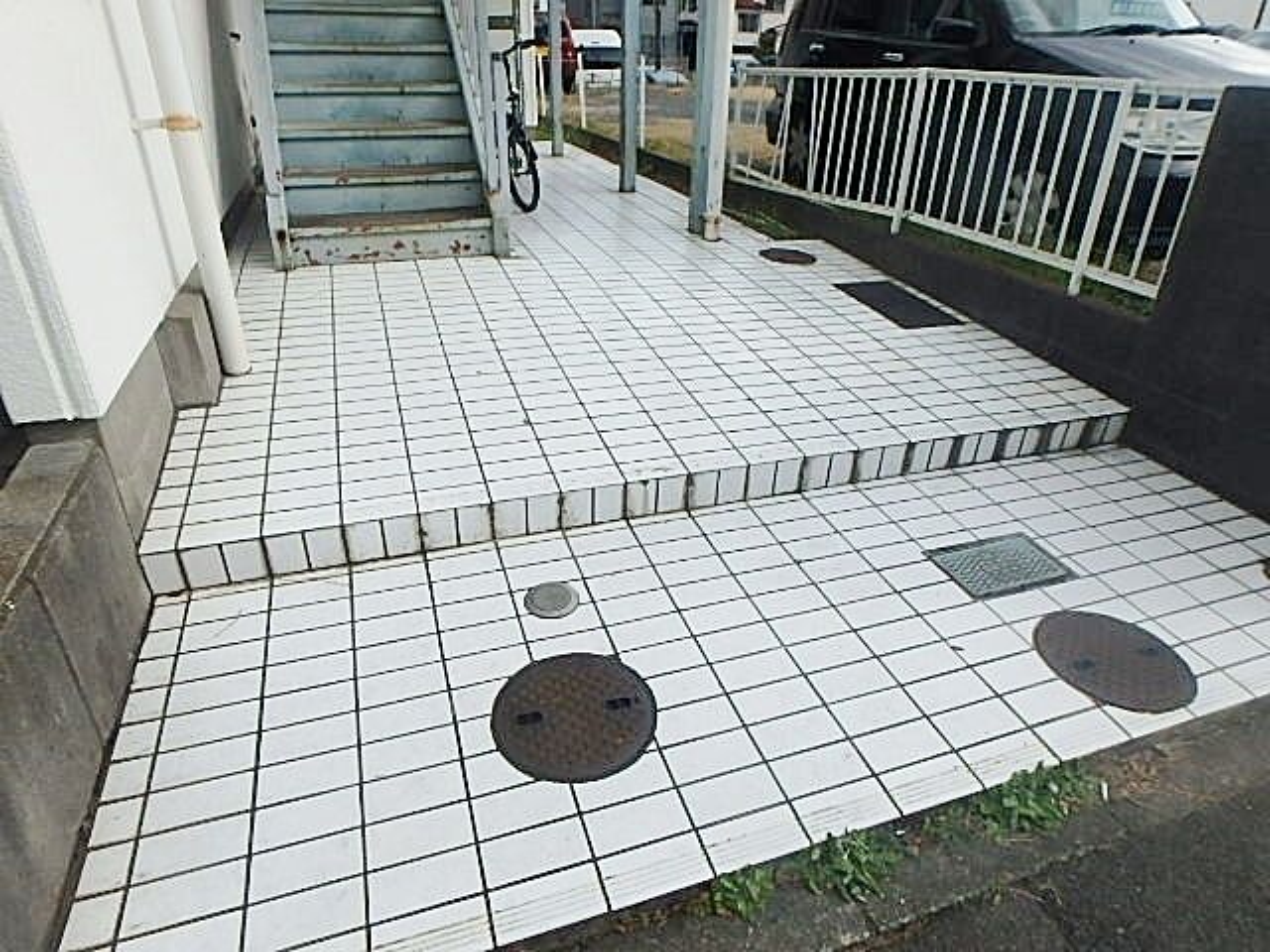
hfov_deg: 79.0
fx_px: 770
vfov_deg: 63.4
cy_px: 476
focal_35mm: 21
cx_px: 635
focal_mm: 3.7
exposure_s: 1/400
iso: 125
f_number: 6
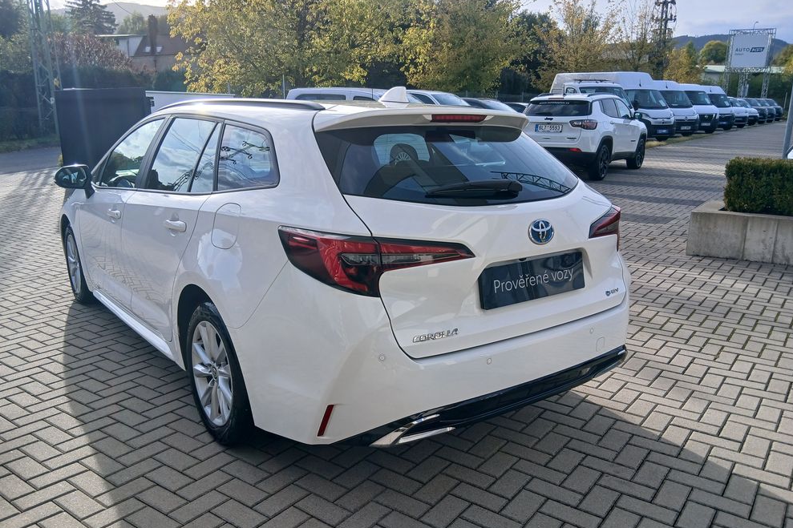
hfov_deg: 65.5
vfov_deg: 46.3
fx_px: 617
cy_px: 288
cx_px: 384
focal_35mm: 28
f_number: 1.8
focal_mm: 3.98
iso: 20
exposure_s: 1/390
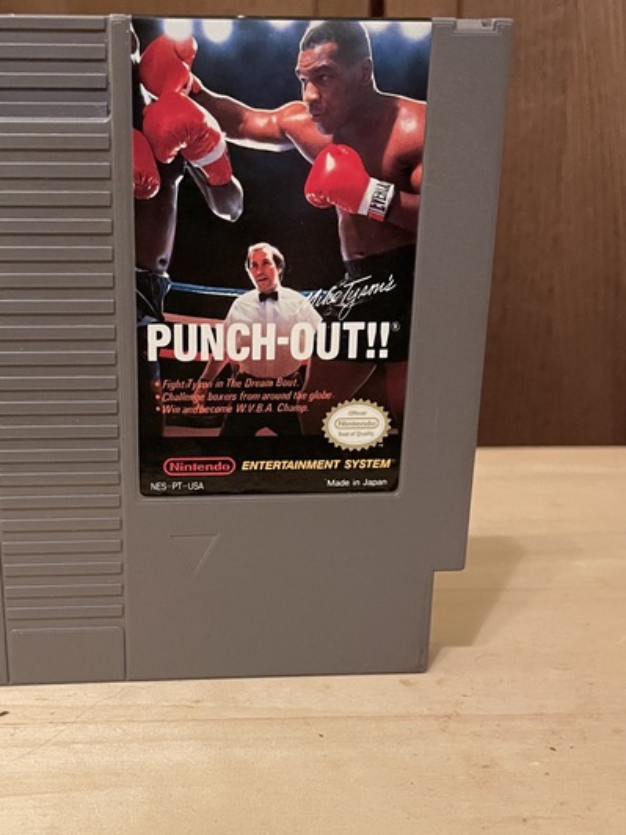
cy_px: 560
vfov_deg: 41.5
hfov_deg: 31.9
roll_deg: +1.8
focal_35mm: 45
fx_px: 1085
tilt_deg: -18.2
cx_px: 210
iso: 320
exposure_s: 1/60
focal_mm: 4.2
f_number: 1.6
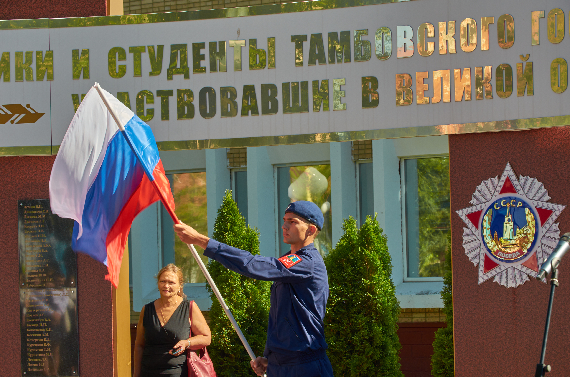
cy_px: 188
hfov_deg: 14.0
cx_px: 285
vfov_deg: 9.3
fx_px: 2323
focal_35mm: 147
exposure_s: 1/160
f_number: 10
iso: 125
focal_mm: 98
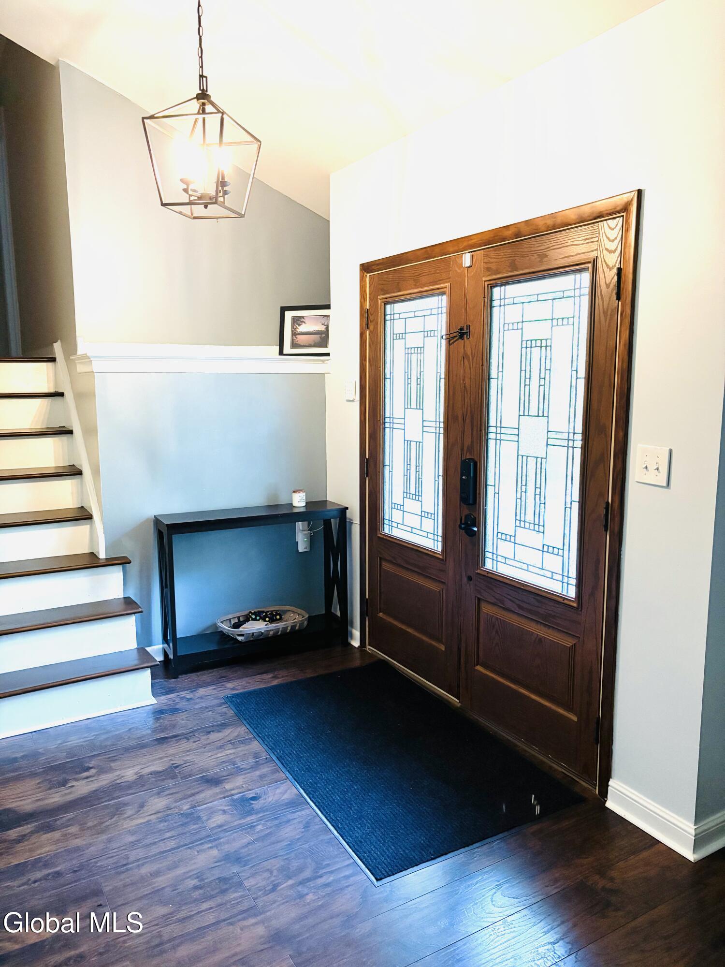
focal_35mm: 26
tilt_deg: -8.9
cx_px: 362
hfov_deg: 53.1
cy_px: 484
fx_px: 726
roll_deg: +0.2
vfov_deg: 67.3
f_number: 1.6
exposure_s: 1/40
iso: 500
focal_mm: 5.96
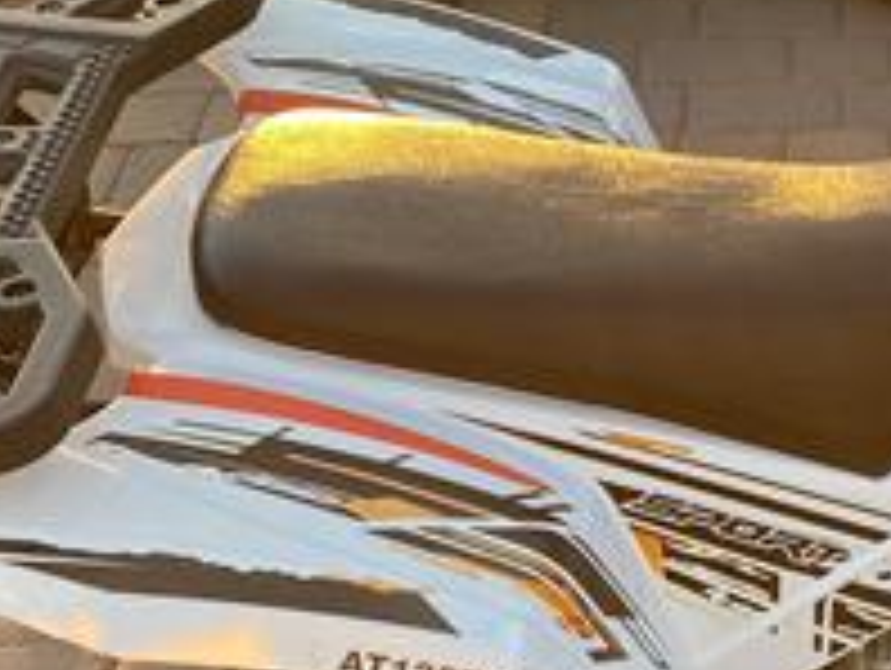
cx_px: 994
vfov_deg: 17.4
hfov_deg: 21.9
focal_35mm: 84
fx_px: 2165
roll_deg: -3.6
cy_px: 580
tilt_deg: -38.9
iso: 80
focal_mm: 4.25
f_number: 1.8
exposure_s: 1/122
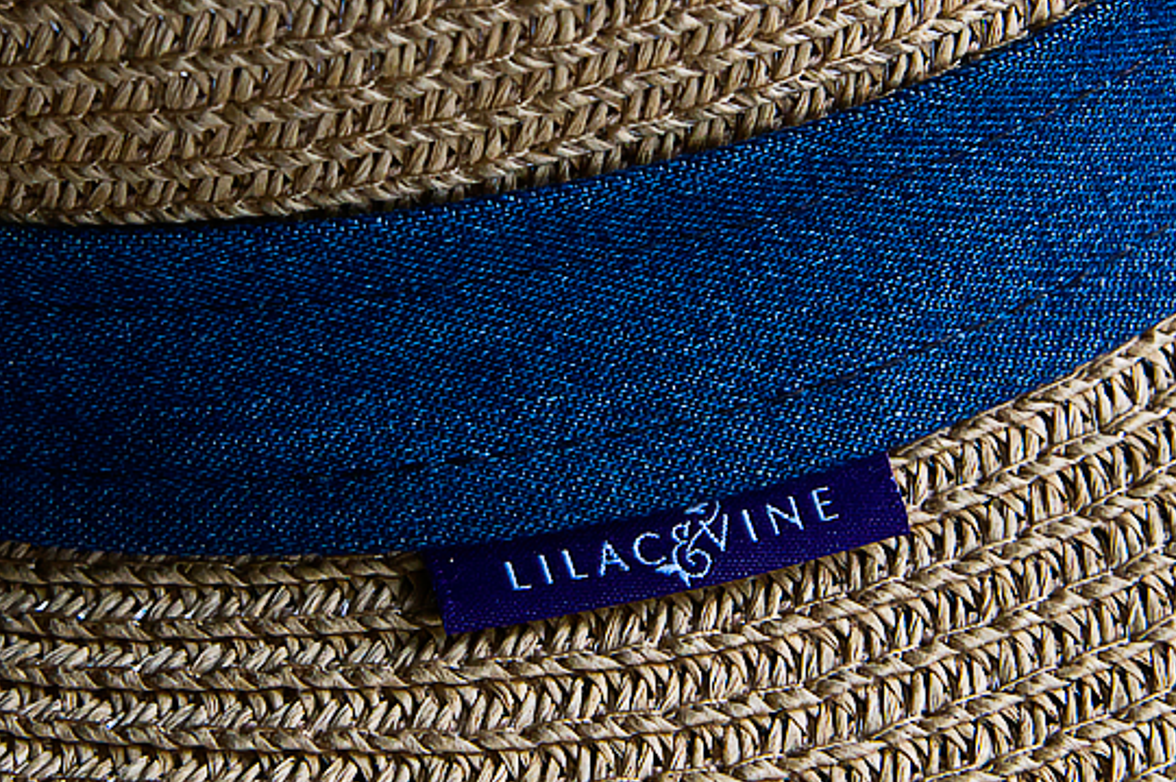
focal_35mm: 139
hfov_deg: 14.8
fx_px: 4536
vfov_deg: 9.8
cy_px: 115
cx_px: 656
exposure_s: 1/30
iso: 1600
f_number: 10
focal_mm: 75
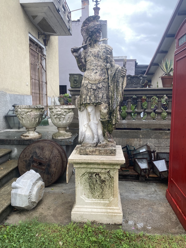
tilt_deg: -4.4
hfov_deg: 53.1
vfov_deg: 67.3
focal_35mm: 26
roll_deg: -0.7
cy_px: 124
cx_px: 93
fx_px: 186
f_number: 1.8
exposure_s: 1/168
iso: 32
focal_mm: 4.25
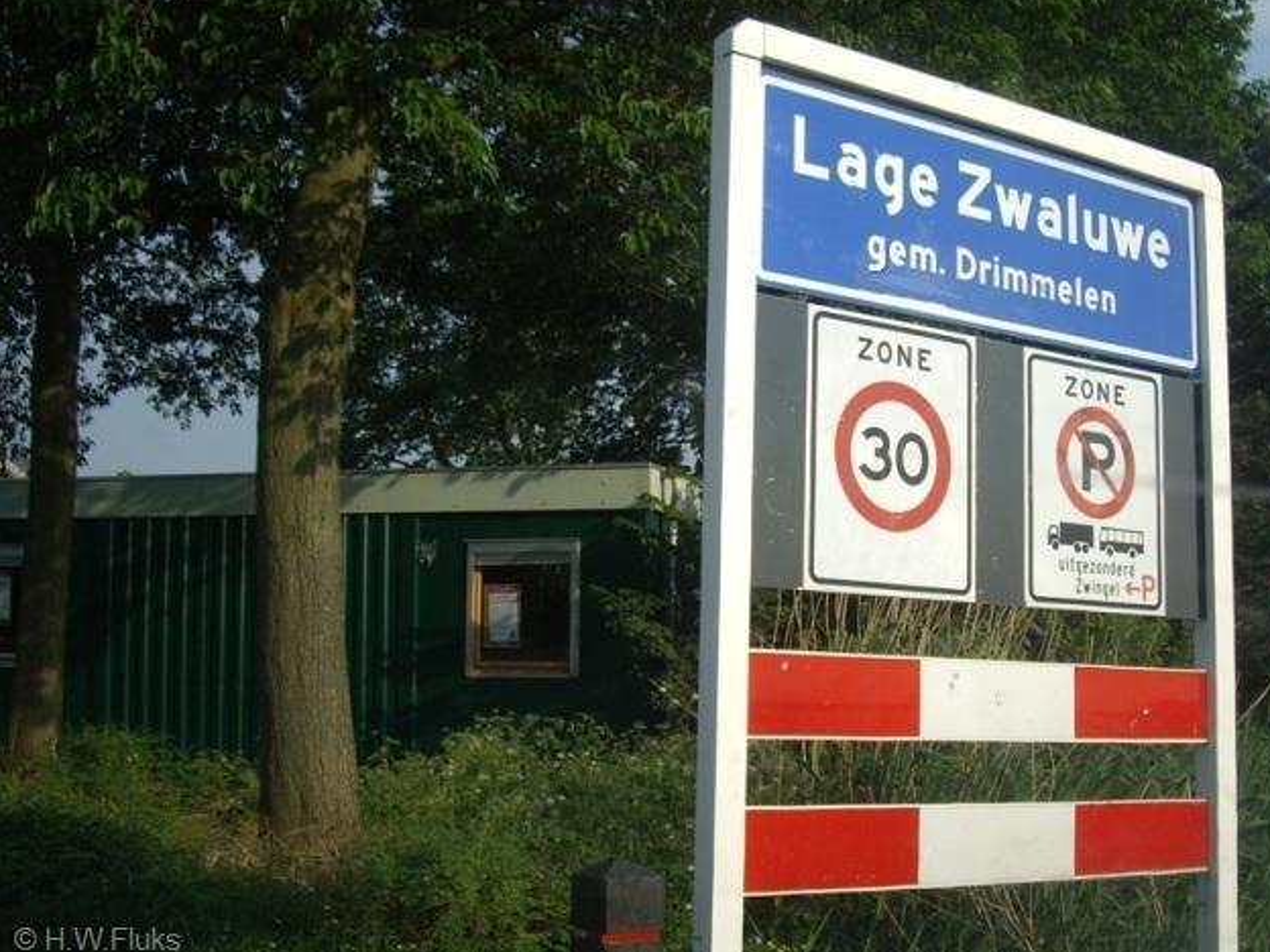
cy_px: 478
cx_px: 647
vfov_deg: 36.8
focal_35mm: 39
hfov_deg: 47.9
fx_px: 1431
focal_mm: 7.9
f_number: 2.8
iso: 64
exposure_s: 1/640
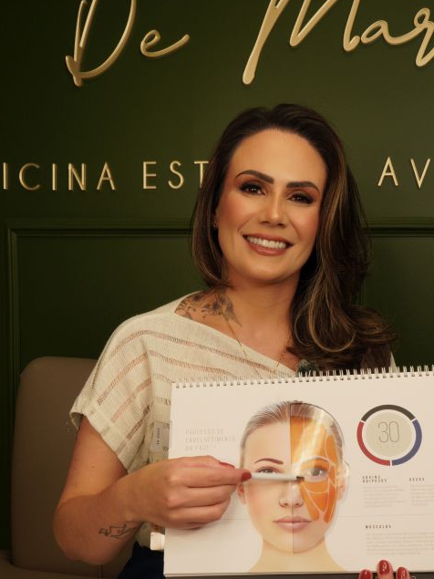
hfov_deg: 28.7
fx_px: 847
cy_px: 350
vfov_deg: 37.6
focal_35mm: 51
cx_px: 238
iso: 500
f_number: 16
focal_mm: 27
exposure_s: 1/25
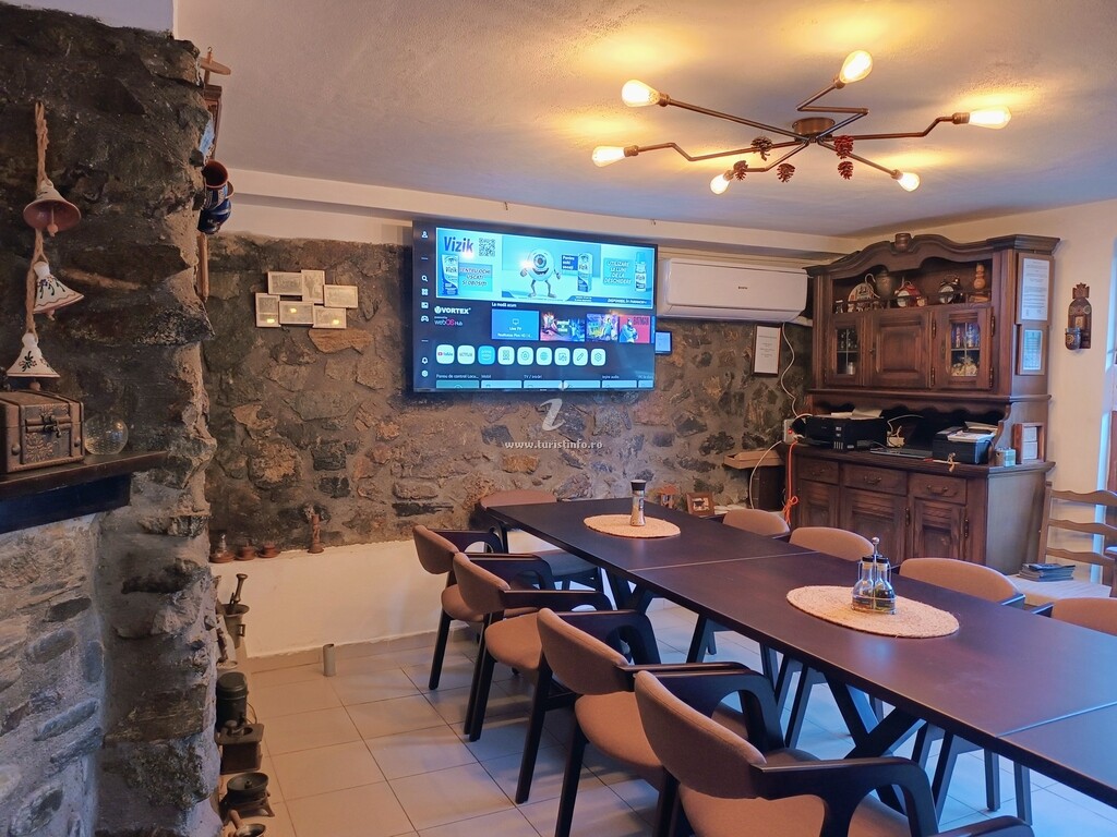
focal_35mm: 24
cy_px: 418
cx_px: 558
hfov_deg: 71.6
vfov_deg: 56.8
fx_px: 774
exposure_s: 1/100
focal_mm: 5.89
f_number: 1.4
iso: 960
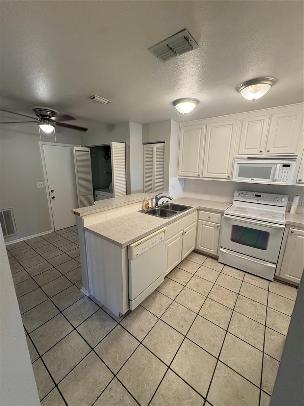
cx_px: 152
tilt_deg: -12.4
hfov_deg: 85.7
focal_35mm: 14
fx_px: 164
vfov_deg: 102.1
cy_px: 203
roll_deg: -0.8
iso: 125
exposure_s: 1/60
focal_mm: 2.22
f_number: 2.2
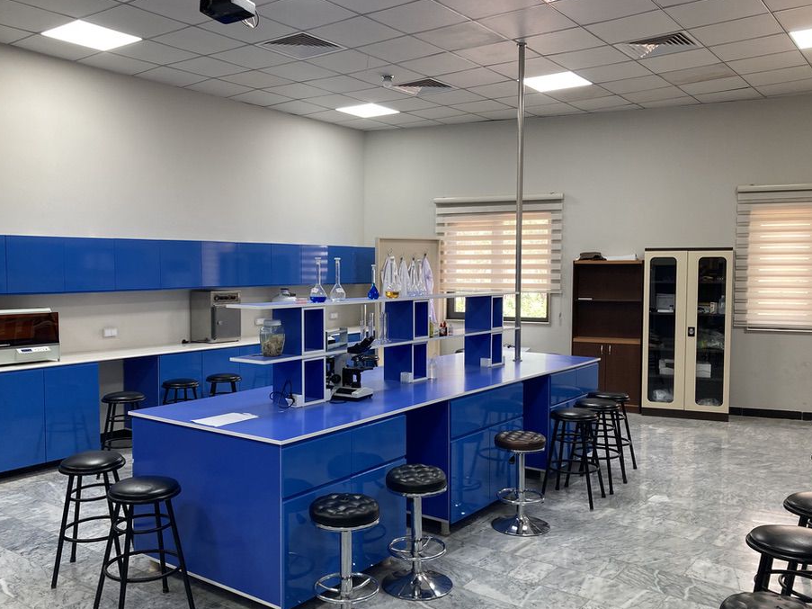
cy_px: 318
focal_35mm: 31
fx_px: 727
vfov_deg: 45.4
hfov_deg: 58.3
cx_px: 382
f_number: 1.8
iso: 50
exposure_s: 1/50
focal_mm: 3.99
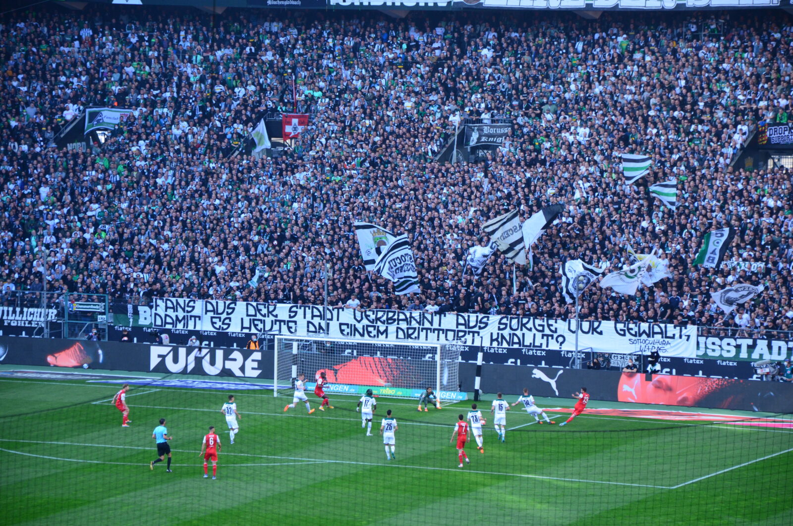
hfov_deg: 13.1
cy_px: 263
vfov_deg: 8.7
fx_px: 3462
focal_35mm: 158
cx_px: 396
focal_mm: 105
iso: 800
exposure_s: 1/250
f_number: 5.6
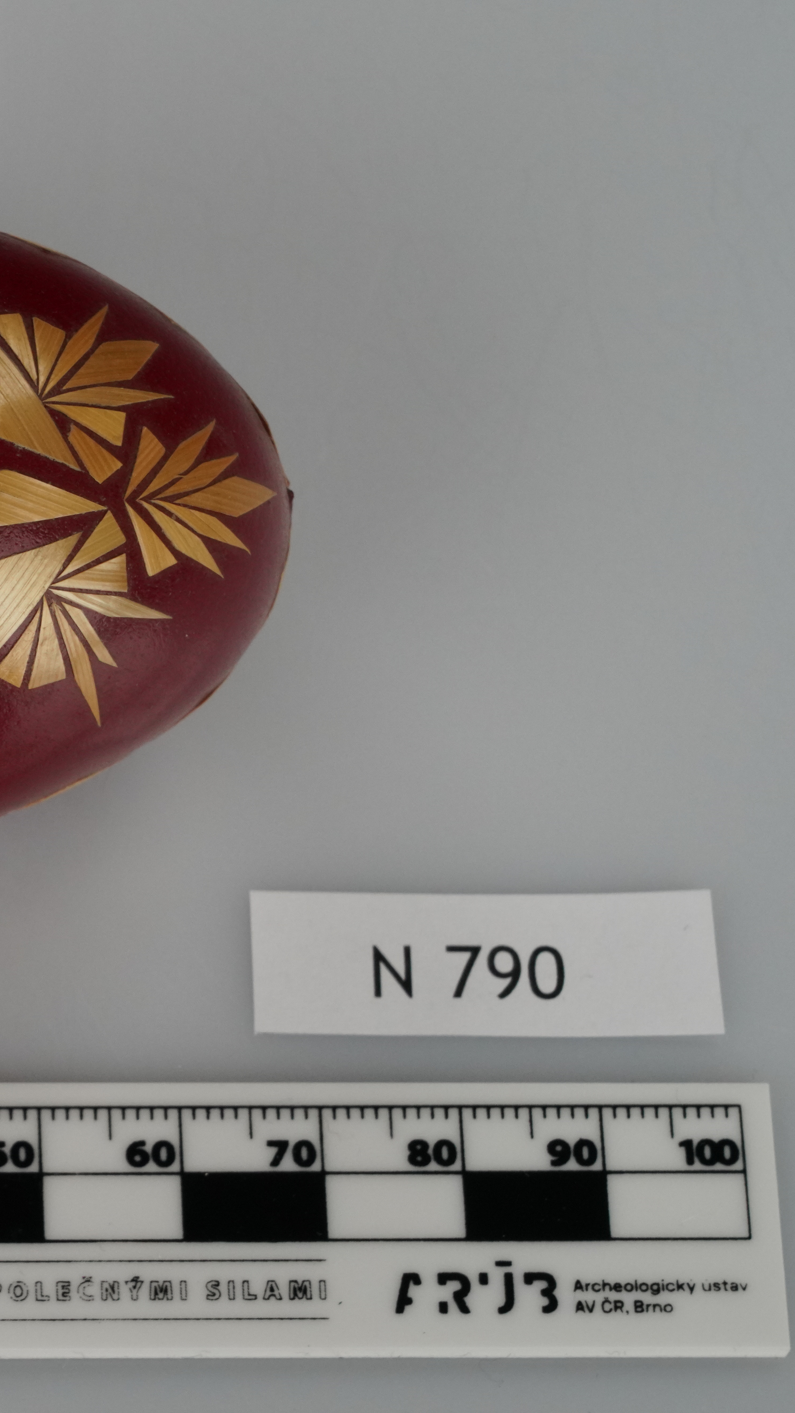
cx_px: -227
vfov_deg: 13.0
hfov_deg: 7.3
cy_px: 706
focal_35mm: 165
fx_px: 6184
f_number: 22
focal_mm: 105
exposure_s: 1/125
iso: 2500
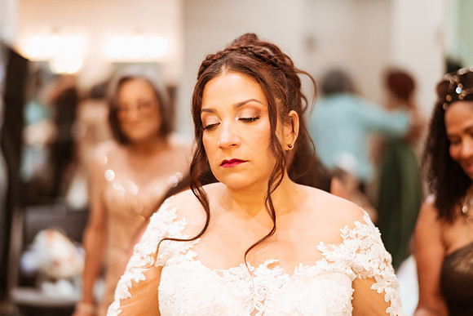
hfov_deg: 34.5
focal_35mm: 58
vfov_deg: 23.4
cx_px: 236
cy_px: 158
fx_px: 762
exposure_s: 1/640
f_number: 1.4
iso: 1000
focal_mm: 58
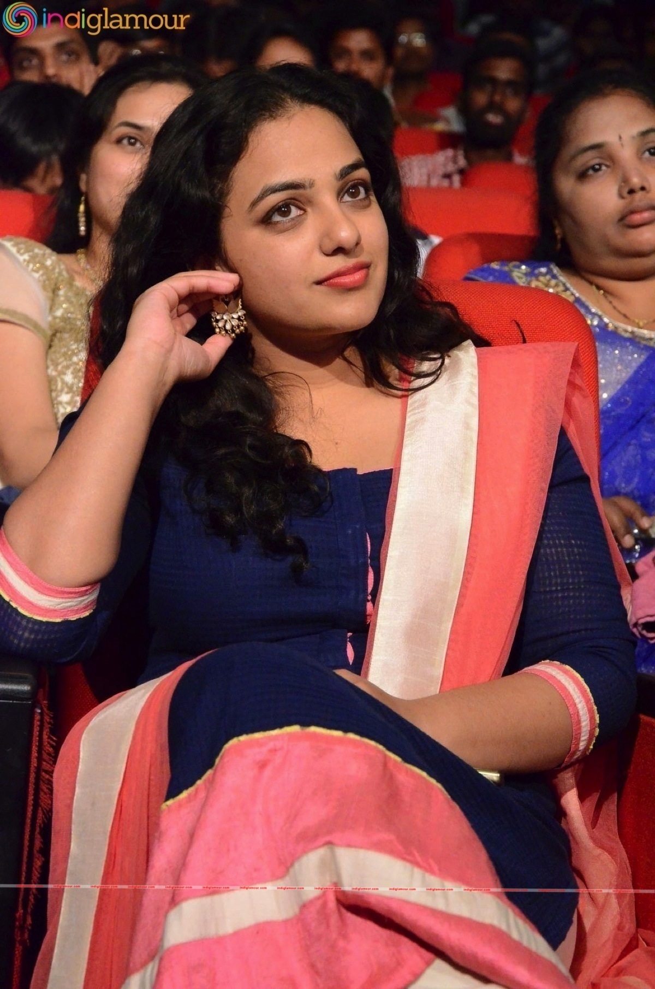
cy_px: 494
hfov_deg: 12.1
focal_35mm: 112
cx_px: 328
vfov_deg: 18.2
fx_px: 3083
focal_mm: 75
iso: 8000
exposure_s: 1/125
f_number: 5.6
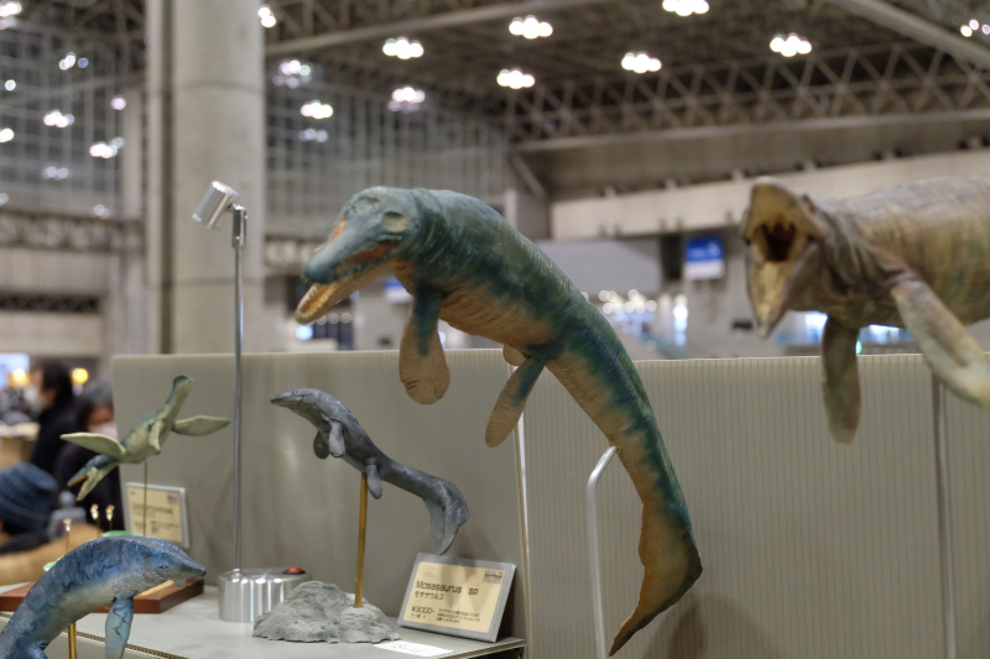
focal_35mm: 47
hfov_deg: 41.9
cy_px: 330
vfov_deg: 28.6
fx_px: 1292
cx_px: 495
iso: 3200
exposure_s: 1/58
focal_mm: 31
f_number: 4.7
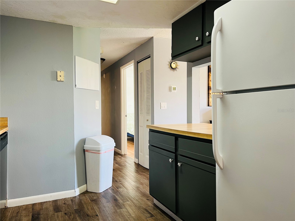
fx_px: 222
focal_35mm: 26
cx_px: 148
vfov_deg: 53.1
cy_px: 110
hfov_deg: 67.3
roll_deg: +0.6
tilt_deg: -0.2
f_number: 1.5
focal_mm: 5.7
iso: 80
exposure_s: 1/60
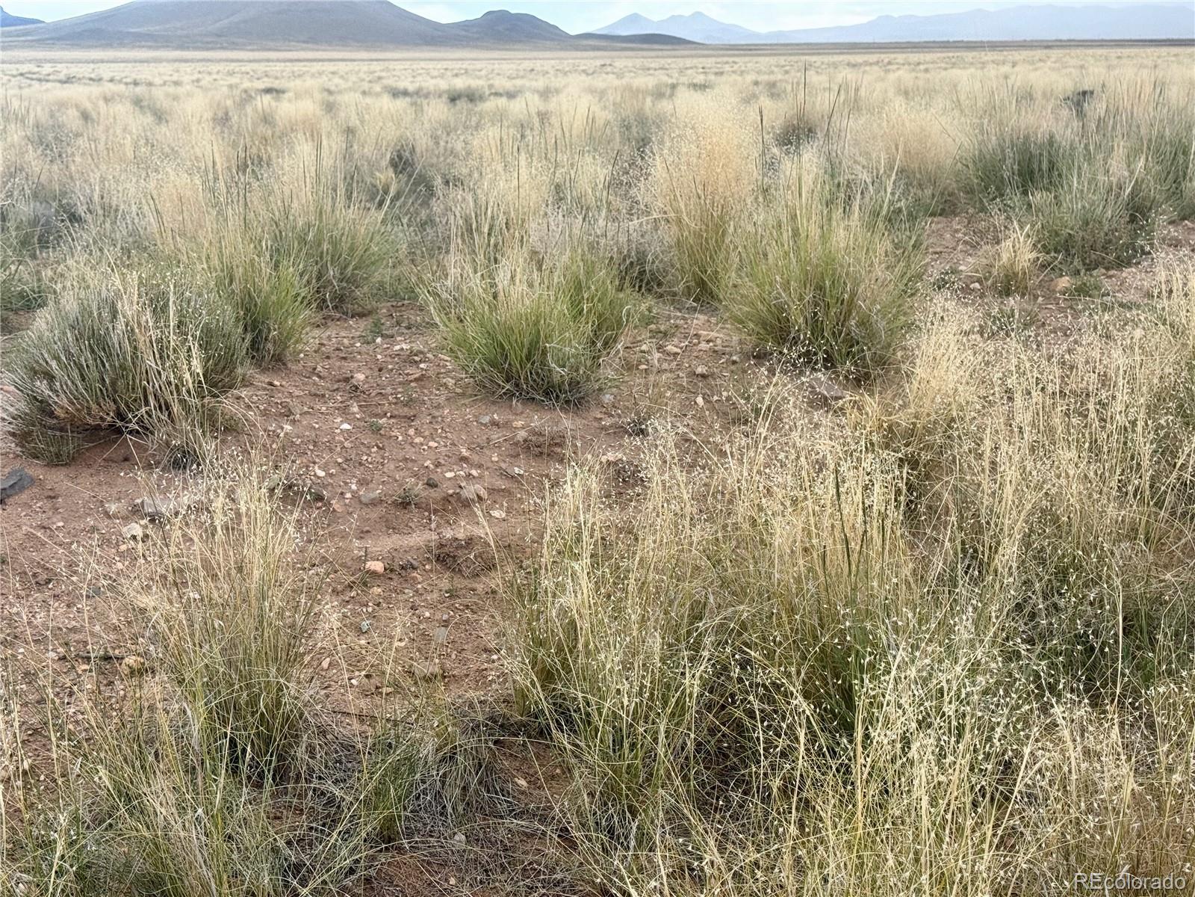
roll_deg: -0.6
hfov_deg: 39.7
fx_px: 1657
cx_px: 598
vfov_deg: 30.3
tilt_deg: -13.8
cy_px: 448
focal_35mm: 48
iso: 64
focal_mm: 6.76
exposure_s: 1/747
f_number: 1.78
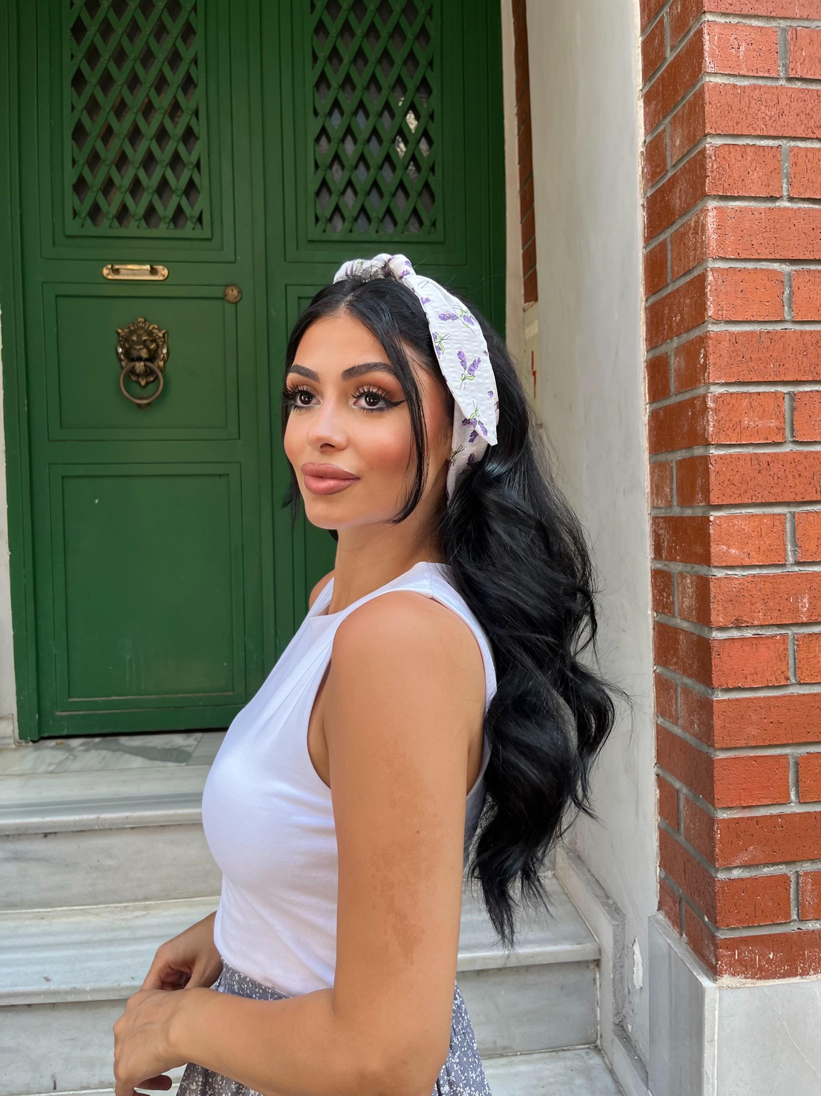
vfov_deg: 67.3
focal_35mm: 26
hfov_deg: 53.0
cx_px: 410
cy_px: 548
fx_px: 823
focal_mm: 5.1
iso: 40
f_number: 1.6
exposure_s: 1/155
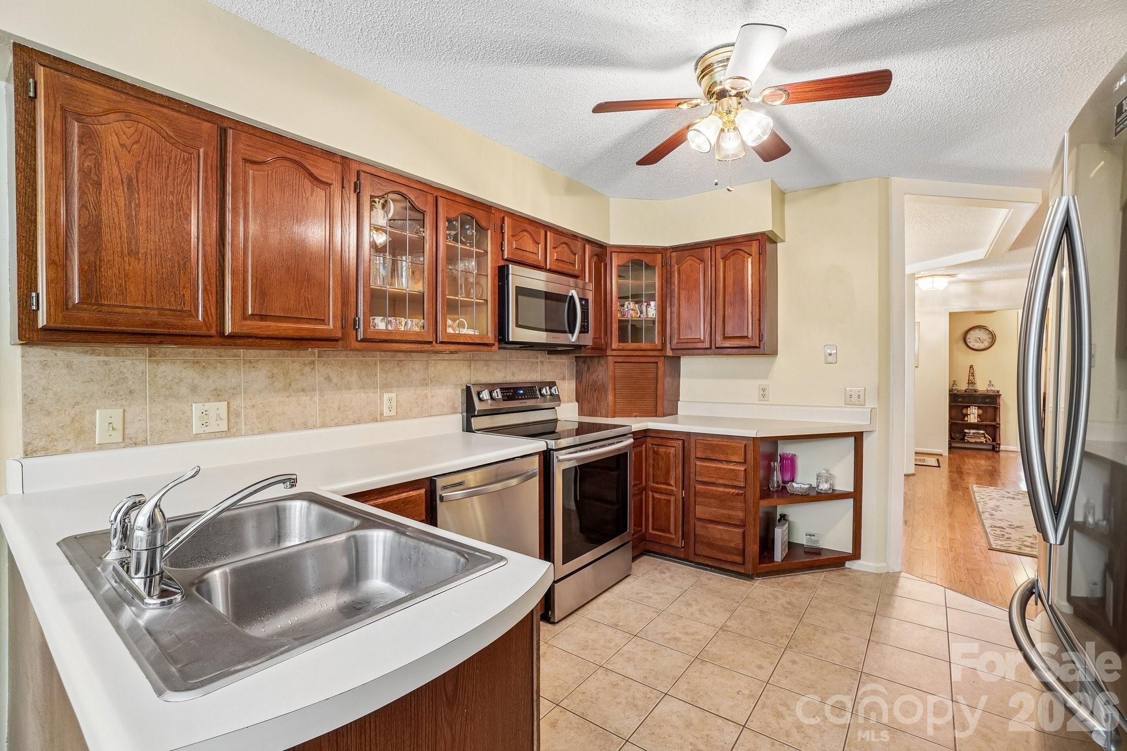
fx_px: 470
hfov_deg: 100.4
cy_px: 376
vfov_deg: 77.3
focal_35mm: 15
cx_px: 564
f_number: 8
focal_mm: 10
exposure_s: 1/2
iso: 400
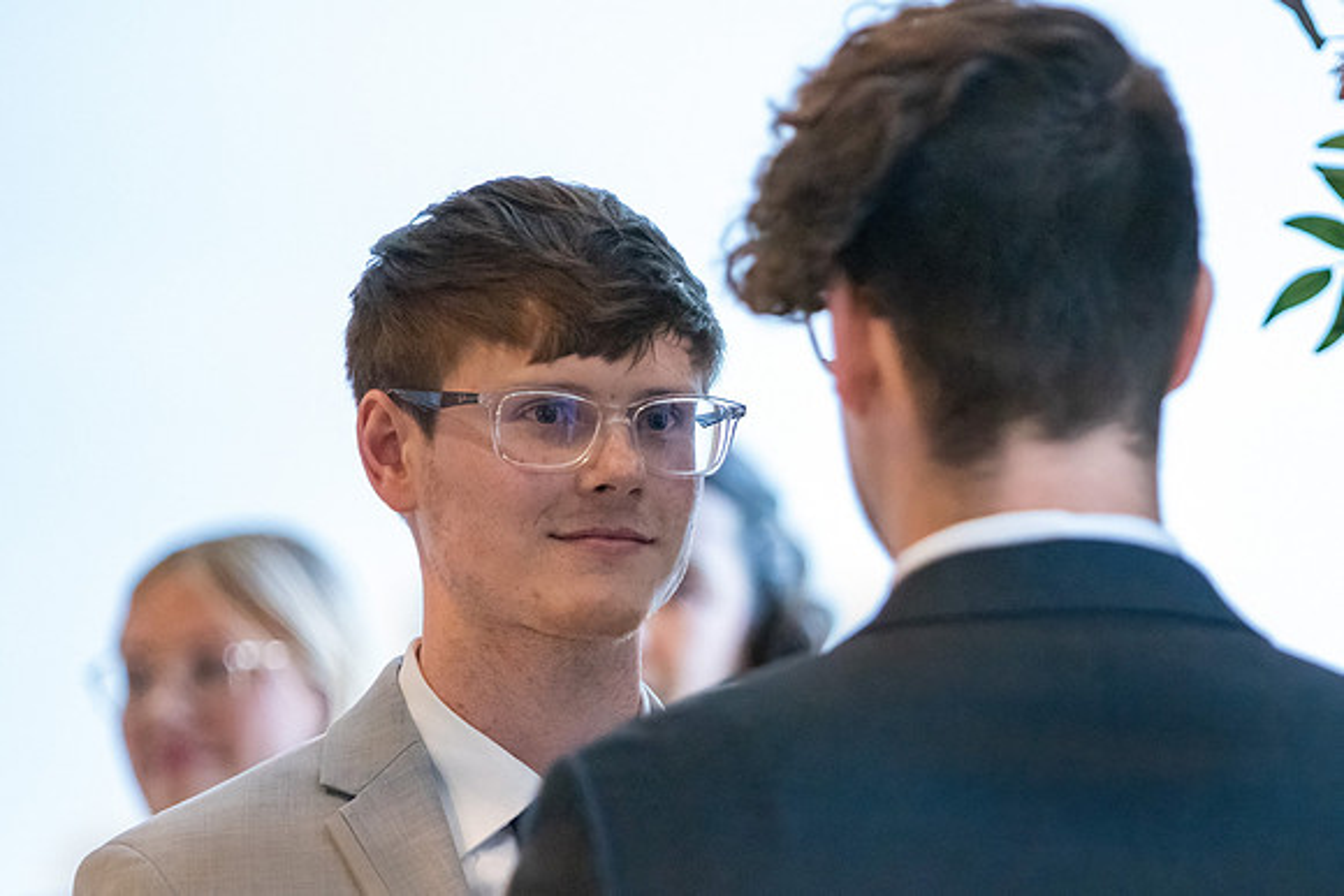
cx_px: 672
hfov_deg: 12.8
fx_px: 5974
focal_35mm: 160
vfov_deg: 8.6
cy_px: 448
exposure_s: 1/500
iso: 10000
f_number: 2.8
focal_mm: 160
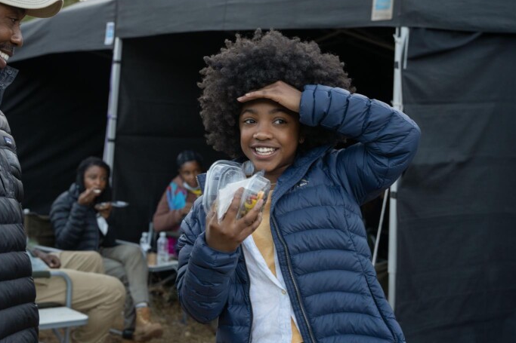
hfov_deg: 32.9
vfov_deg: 22.6
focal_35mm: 60
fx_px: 860
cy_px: 155
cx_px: 149
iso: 640
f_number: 4
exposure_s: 1/500
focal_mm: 40
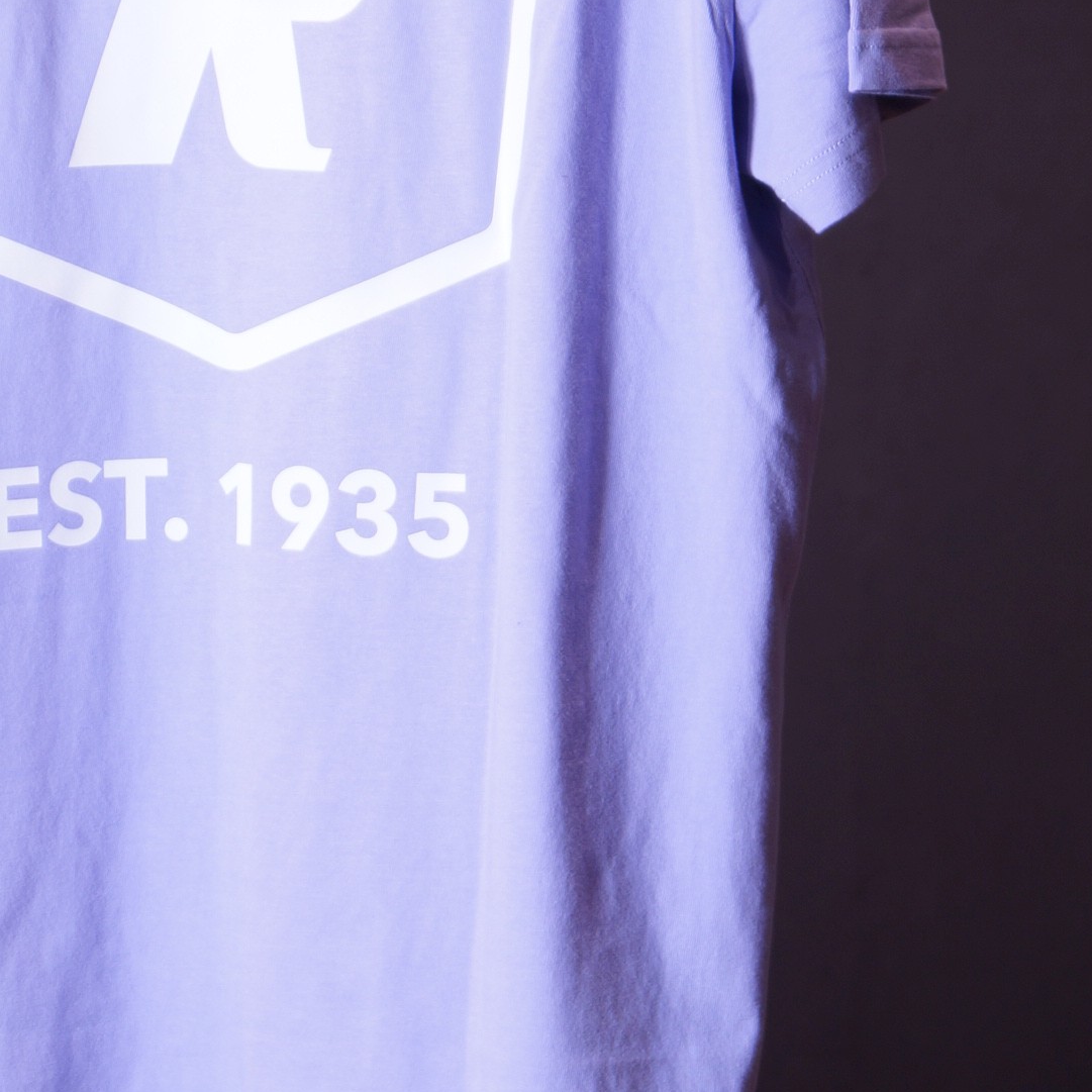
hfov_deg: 7.2
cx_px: 242
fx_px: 8640
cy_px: -11
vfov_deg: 7.2
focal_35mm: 242
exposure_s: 1/8
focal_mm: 75
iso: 100
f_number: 5
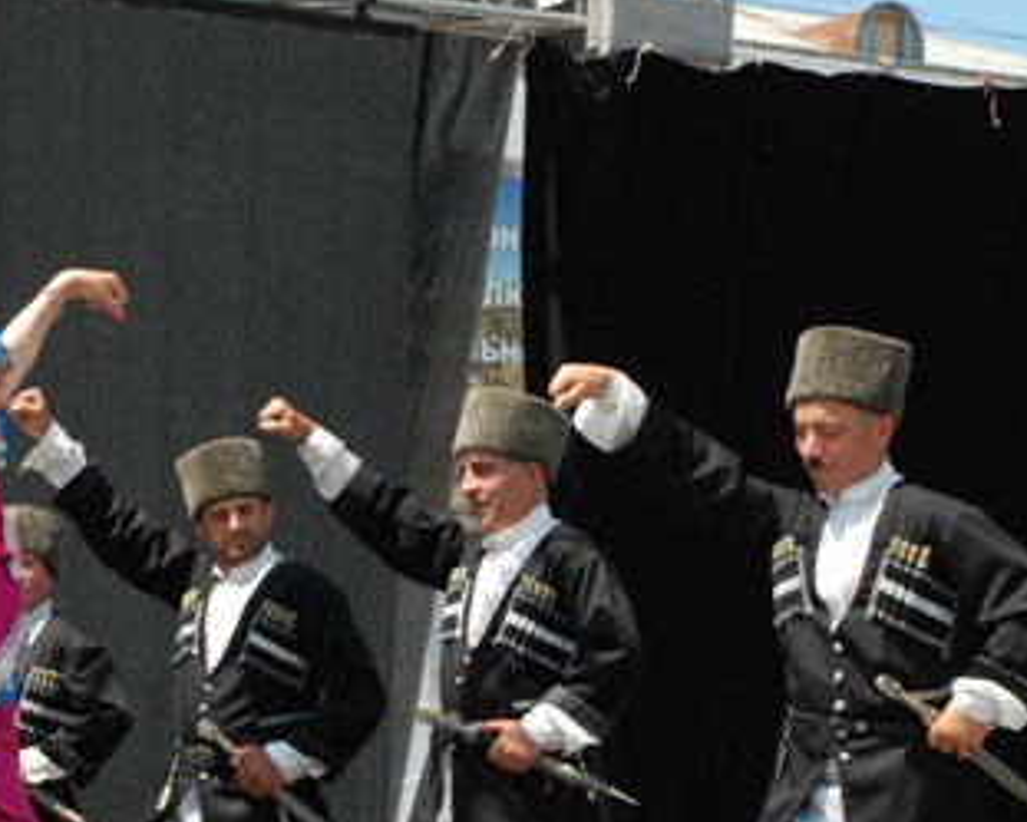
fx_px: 5108
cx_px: 112
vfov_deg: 9.2
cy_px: 640
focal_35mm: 168
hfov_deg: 11.4
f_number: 7.1
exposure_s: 1/800
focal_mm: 58
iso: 640
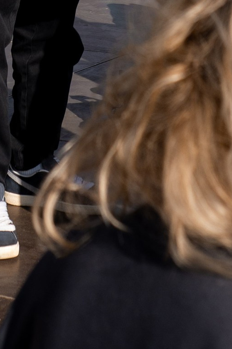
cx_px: 27
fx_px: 1808
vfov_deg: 9.7
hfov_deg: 7.3
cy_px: -481
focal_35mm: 187
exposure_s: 1/800
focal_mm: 35
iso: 100
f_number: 4
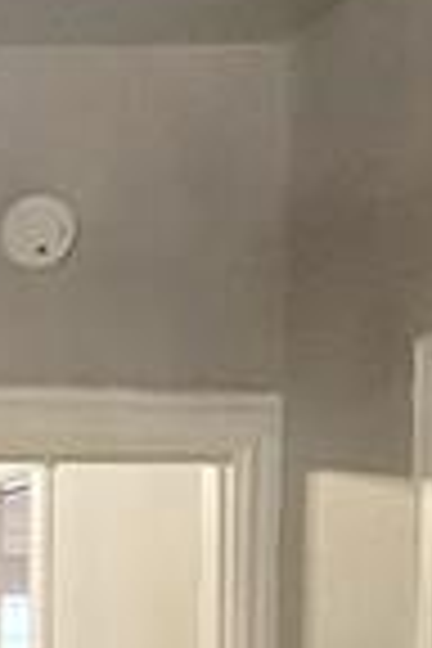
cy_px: 722
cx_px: -675
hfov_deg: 11.3
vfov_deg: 20.2
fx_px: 1728
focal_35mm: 96
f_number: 2.2
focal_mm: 2.2
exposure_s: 1/60.2
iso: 400
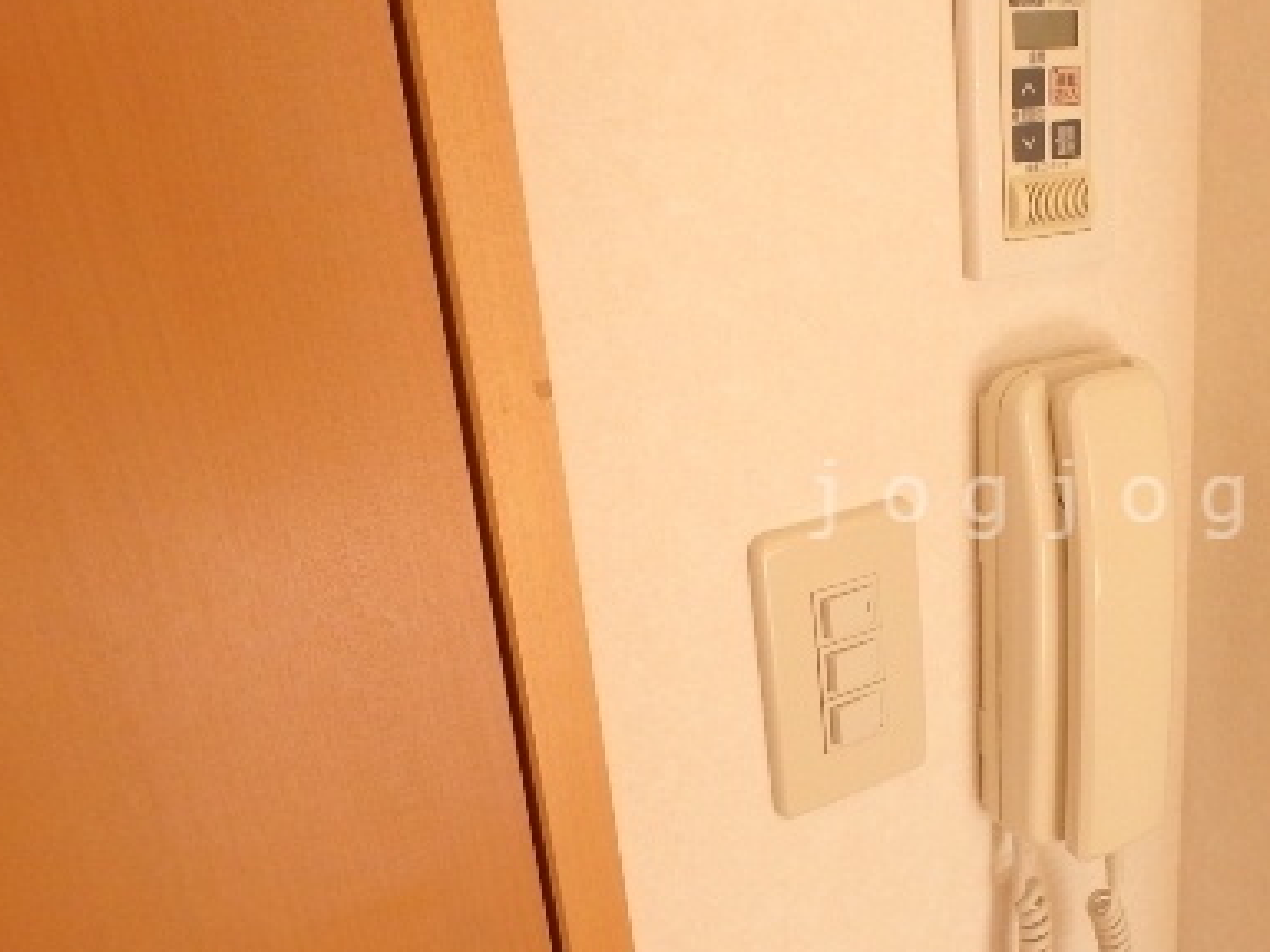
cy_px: 499
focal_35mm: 35
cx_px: 1035
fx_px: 1284
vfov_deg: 40.7
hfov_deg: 49.2
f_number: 3.5
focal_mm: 3.7
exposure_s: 1/60
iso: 200
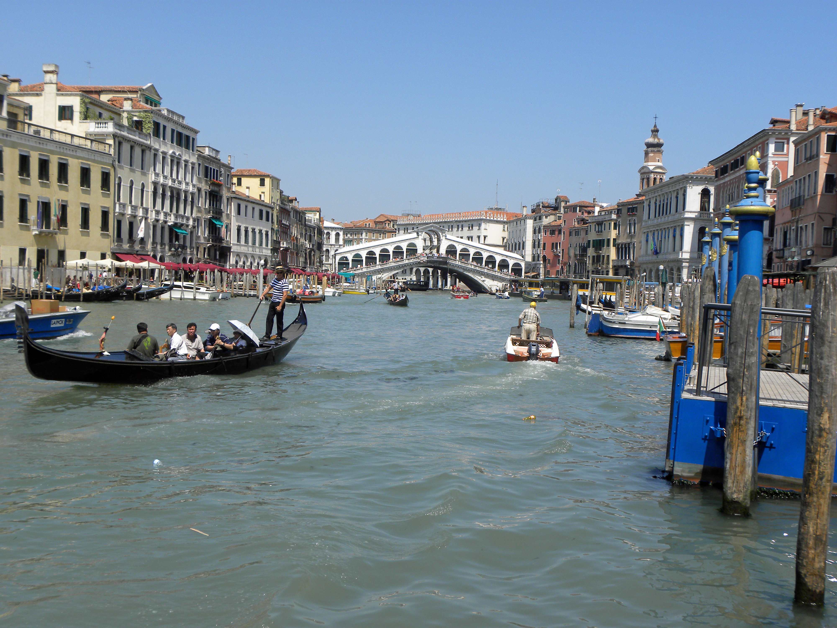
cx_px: 418
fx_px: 991
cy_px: 314
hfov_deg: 45.8
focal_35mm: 41
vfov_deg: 35.1
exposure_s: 1/500
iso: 64
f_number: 5
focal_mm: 7.3
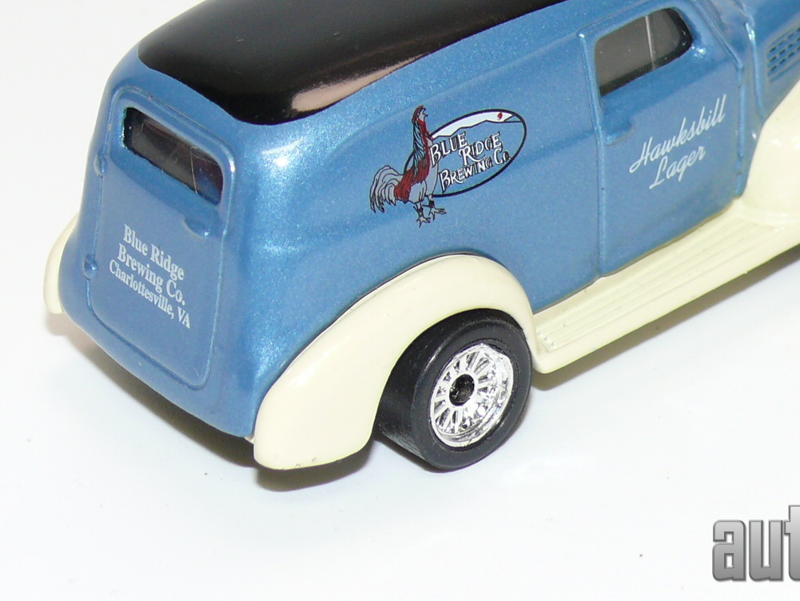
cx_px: 528
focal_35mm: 155
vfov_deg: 9.6
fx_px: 3583
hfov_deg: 12.7
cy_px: 131
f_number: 4
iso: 100
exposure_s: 1/30
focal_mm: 13.1
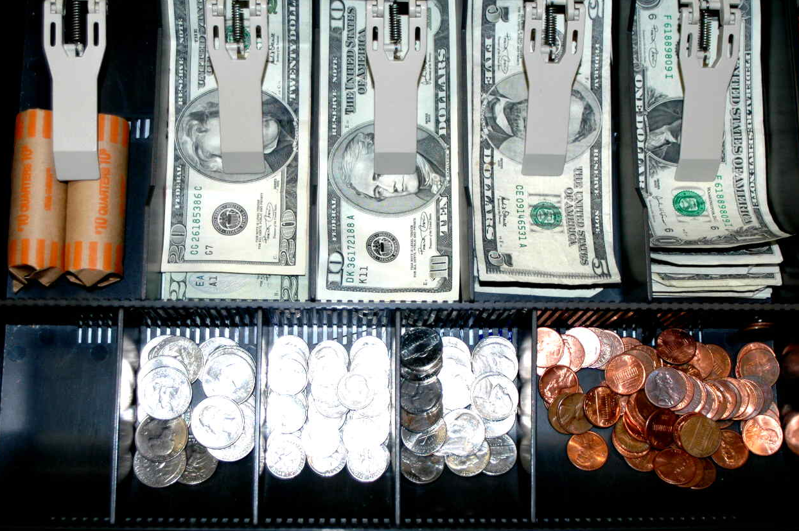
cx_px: 394
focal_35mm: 53
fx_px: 1166
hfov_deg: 37.8
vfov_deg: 25.7
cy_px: 258
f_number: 3.8
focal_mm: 29
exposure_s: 1/60
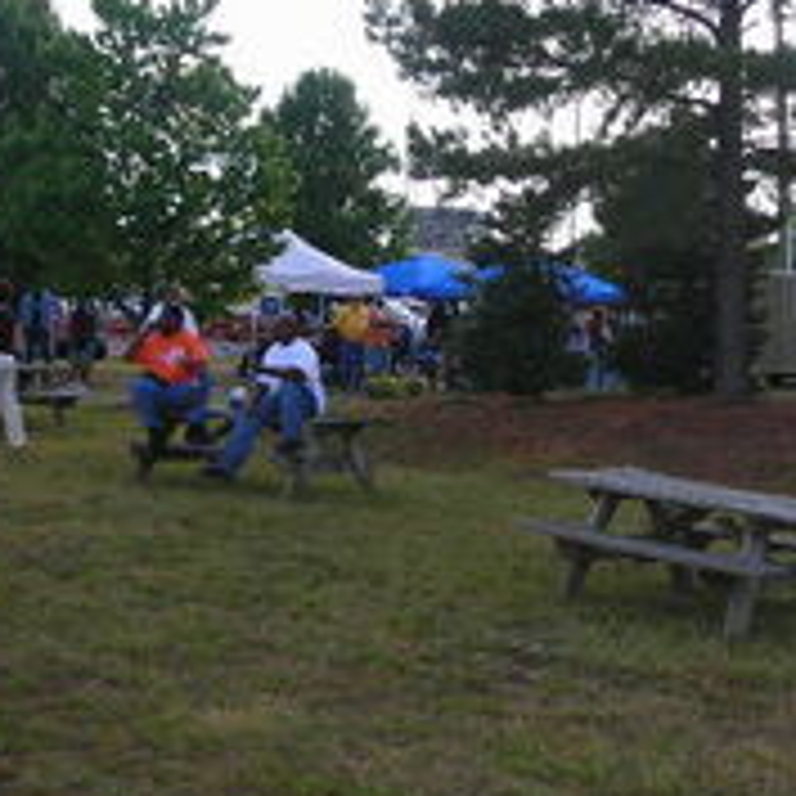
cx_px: 405
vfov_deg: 22.7
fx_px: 1977
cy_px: 310
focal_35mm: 76
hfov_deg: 22.8
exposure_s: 1/226
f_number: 3.2
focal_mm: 6.3
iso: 50
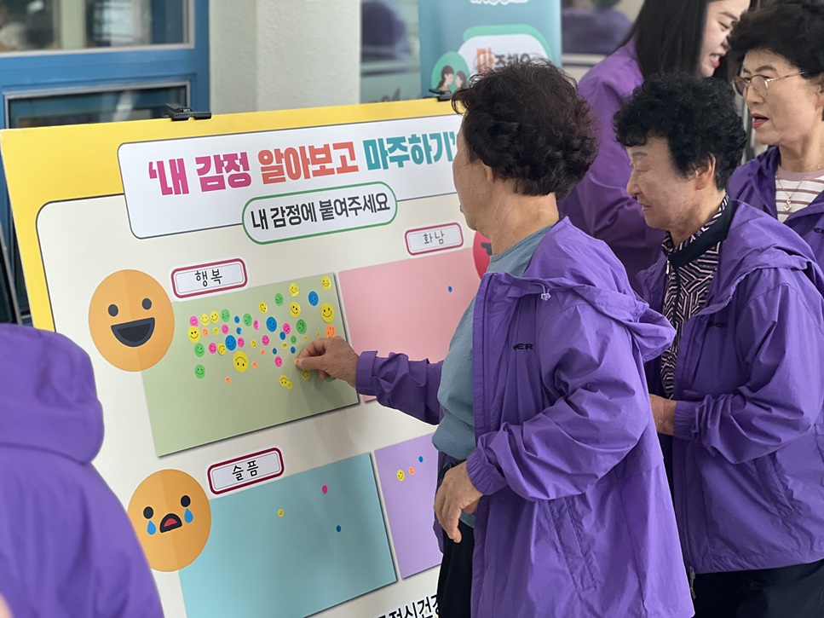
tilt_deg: -10.6
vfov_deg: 19.1
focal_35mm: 77
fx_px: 1833
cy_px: 309
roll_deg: -1.4
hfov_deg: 25.3
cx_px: 412
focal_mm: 9
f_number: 2.8
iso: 100
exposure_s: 1/120
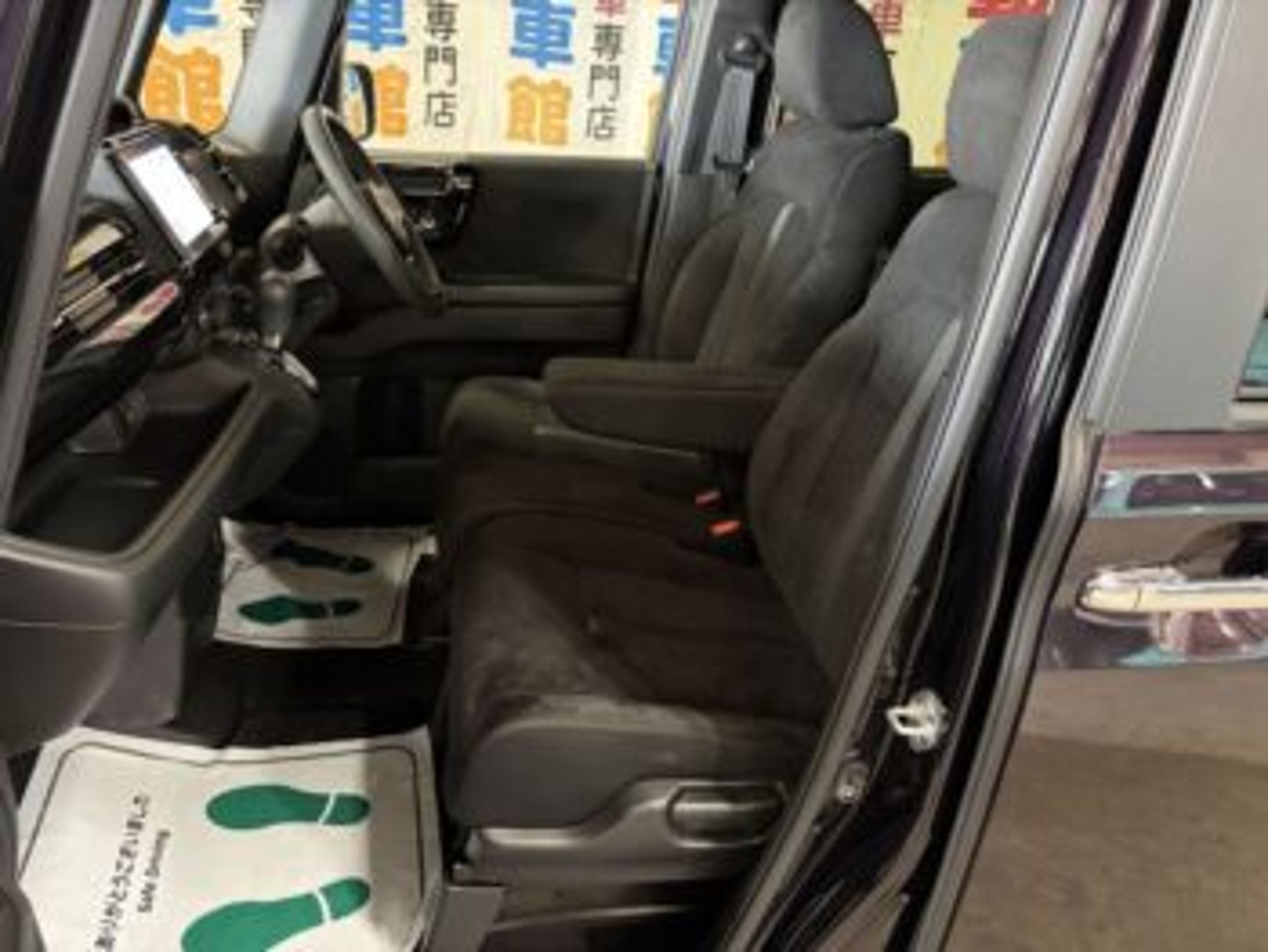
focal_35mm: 26
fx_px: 953
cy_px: 476
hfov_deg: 67.3
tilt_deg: -23.1
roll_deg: -6.3
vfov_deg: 53.1
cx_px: 634
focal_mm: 5.96
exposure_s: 1/30
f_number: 1.6
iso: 800
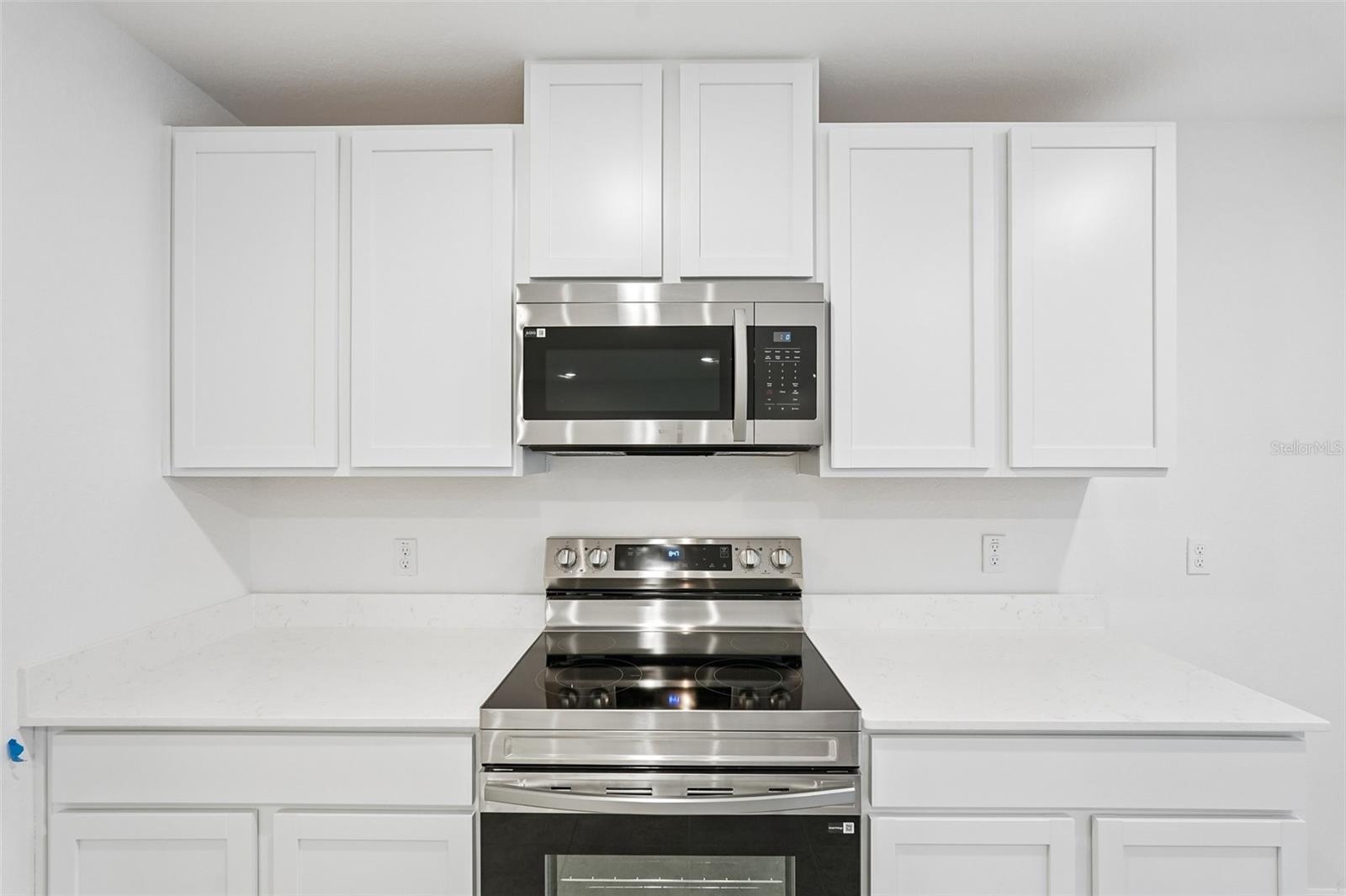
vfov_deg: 73.7
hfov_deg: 96.7
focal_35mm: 16
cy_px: 448
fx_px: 598
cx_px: 673
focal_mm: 16
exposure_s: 1/15
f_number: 8
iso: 400
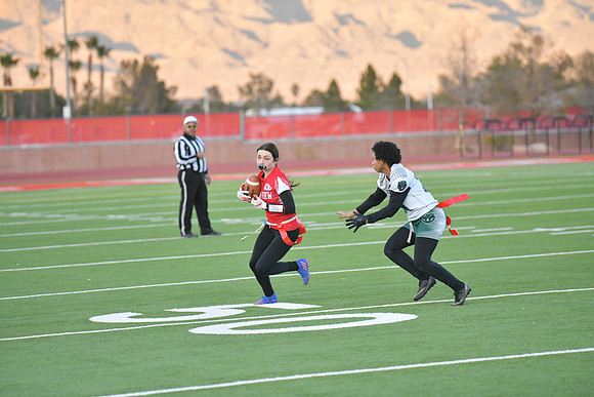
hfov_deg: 13.2
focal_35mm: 155
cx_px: 297
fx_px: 2558
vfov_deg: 8.9
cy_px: 198
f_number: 2.8
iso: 2000
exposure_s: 1/3200
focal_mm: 155
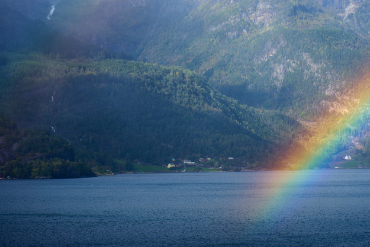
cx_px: 241
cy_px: 50
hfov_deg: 15.1
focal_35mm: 136
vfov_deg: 10.1
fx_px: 1398
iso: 100
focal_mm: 85
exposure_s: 1/250
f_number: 8
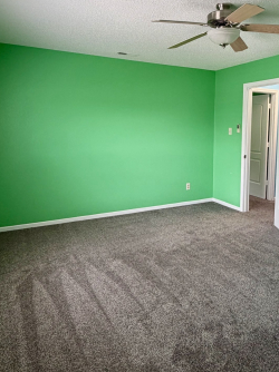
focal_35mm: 28
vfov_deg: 63.1
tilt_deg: -5.7
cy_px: 156
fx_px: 301
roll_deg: -0.8
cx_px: 189
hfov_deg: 48.7
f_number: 2.2
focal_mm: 2.22
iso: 160
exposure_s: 1/60
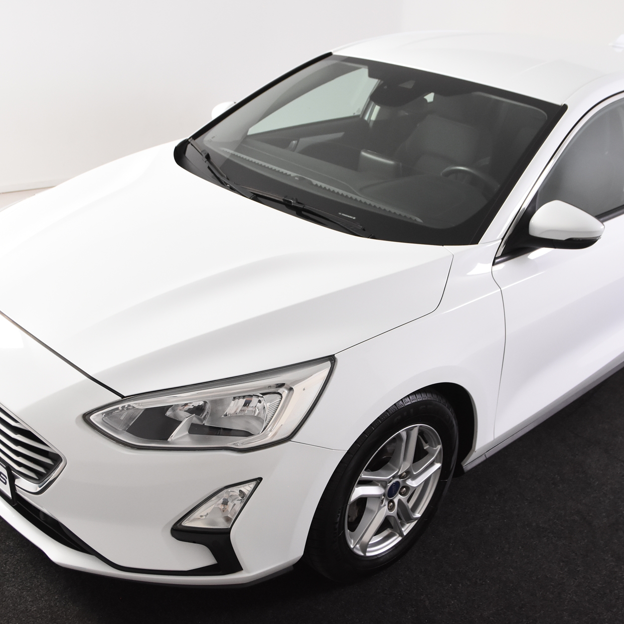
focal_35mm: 43
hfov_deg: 39.1
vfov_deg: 39.2
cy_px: 312
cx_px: 343
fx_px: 877
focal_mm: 22
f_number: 4.5
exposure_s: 1/80
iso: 1600
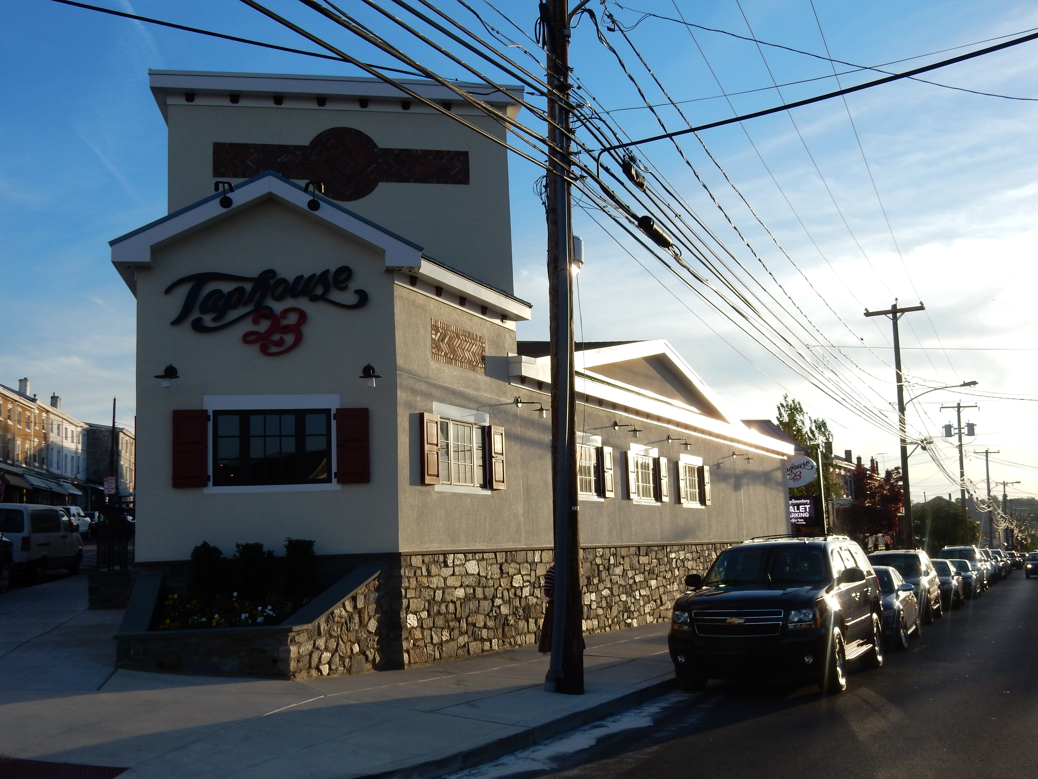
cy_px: 390
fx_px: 1080
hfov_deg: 51.4
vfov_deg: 39.7
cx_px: 519
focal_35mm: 36
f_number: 4
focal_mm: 6.4
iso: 125
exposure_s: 1/800
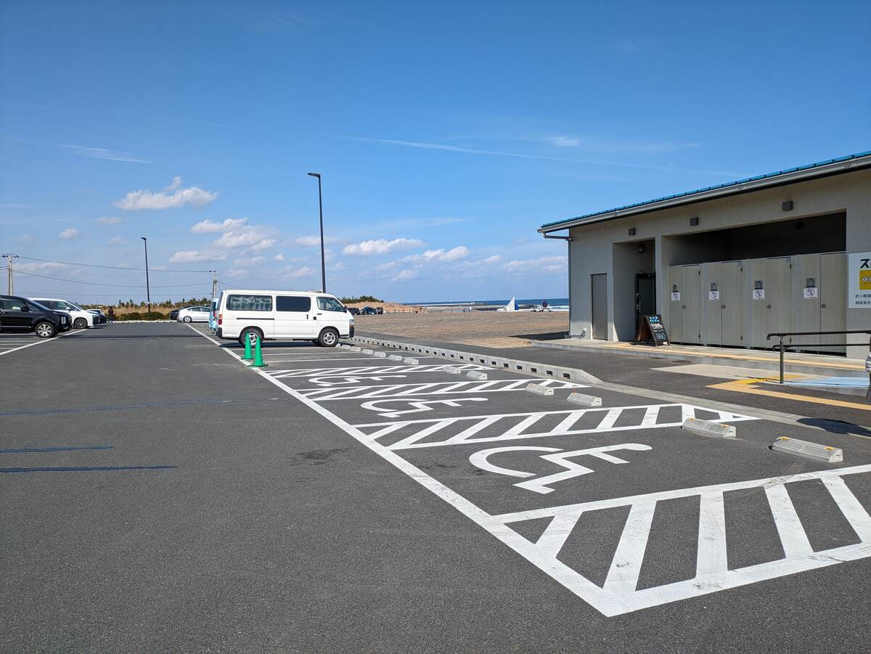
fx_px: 629
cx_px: 436
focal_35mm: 25
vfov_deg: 54.9
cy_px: 327
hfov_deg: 69.4
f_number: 1.89
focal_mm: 5.43
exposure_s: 1/3086
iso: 41
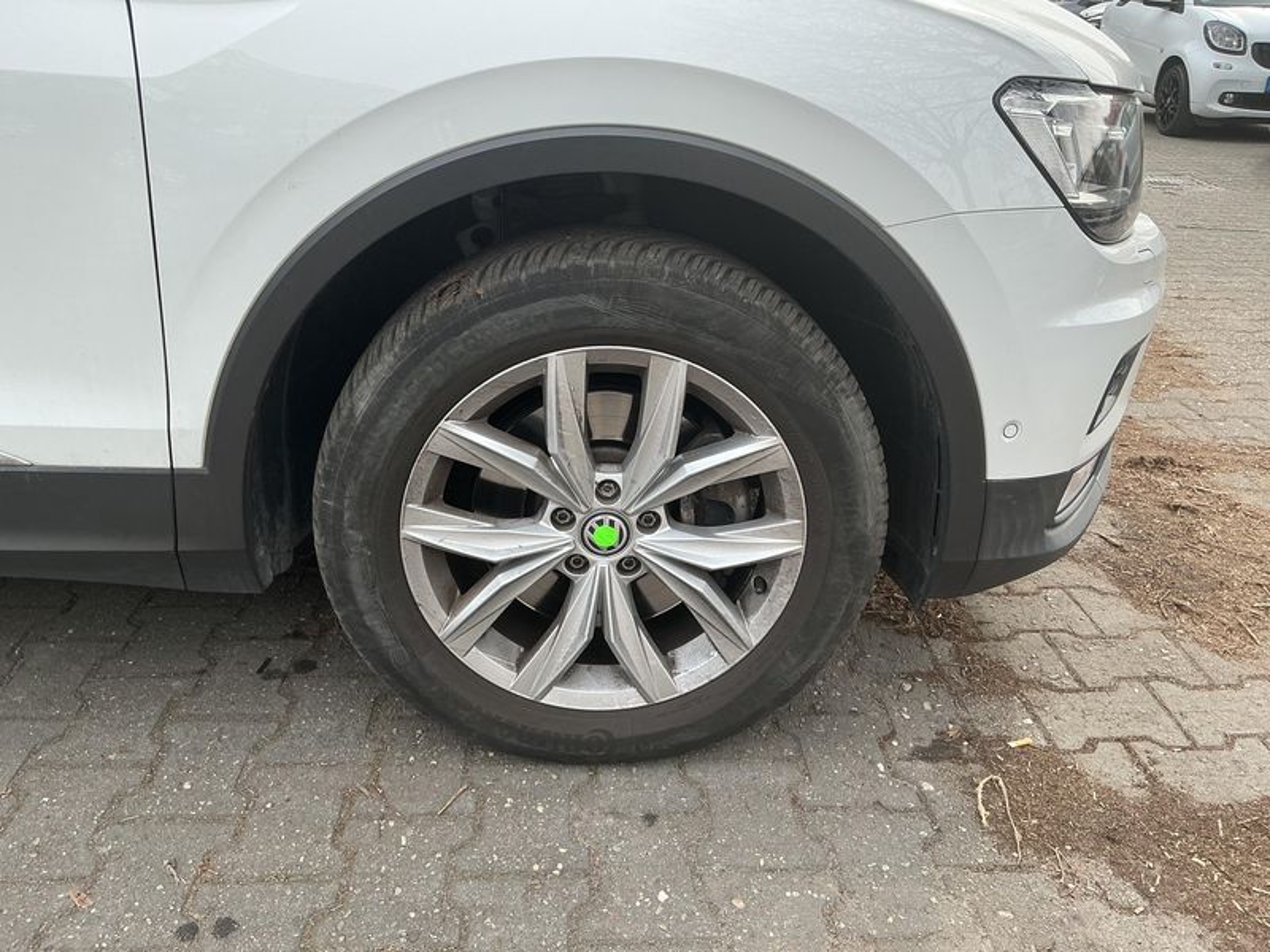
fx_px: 1027
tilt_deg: -24.6
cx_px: 635
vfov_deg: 49.7
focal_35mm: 28
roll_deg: -2.2
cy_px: 476
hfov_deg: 63.4
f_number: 1.8
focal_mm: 3
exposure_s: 1/461
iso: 25
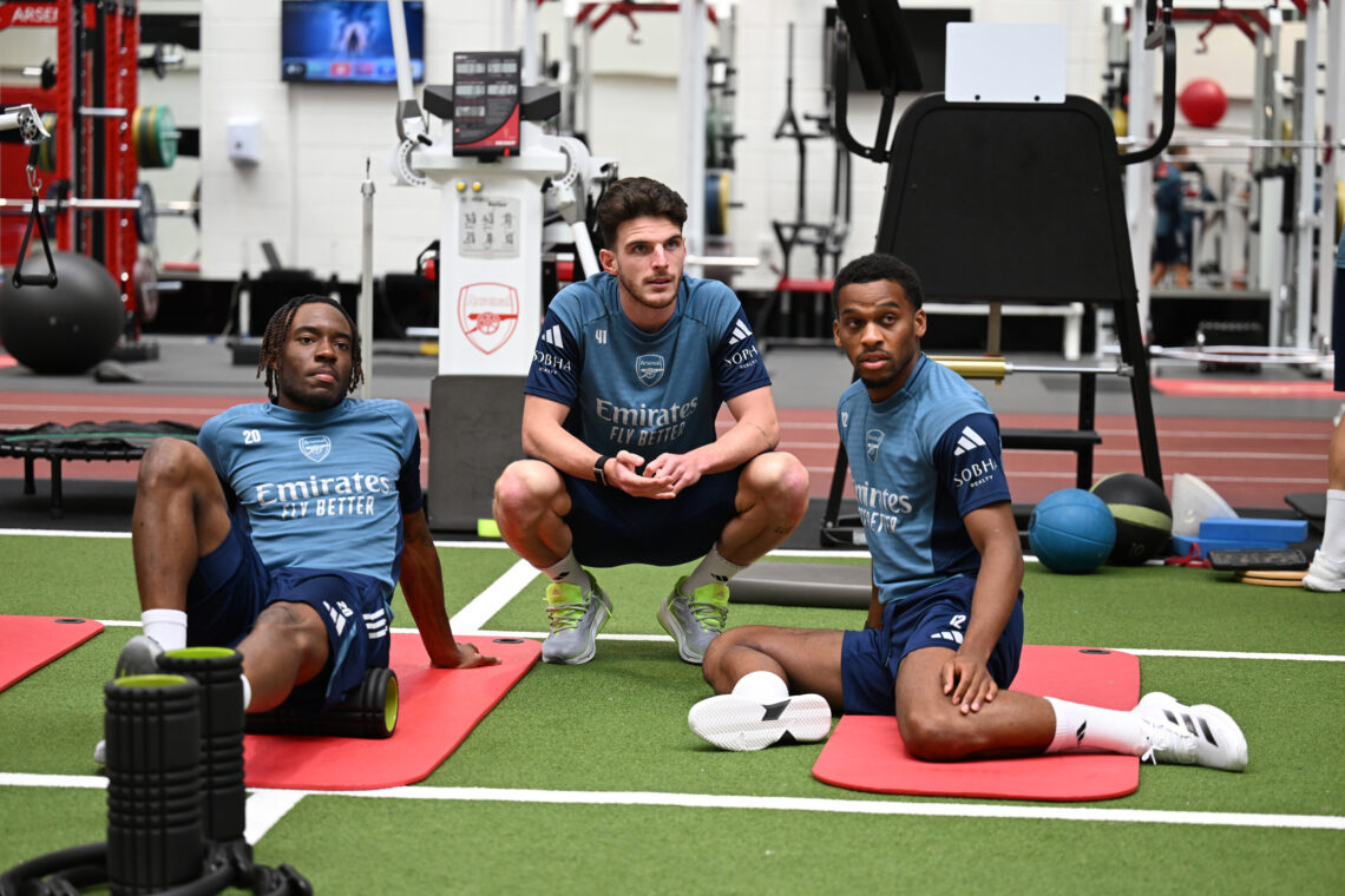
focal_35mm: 79
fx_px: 2951
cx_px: 672
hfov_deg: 25.7
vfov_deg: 17.3
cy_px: 448
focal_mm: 79
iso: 1000
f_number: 2.8
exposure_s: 1/800
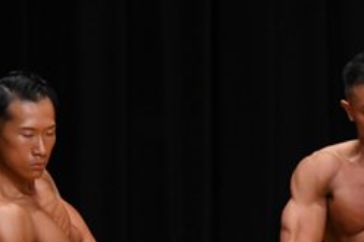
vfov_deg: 1.5
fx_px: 9003
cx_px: 266
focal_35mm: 891
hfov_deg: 2.3
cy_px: 361
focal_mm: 190
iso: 3200
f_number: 5.6
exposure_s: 1/400
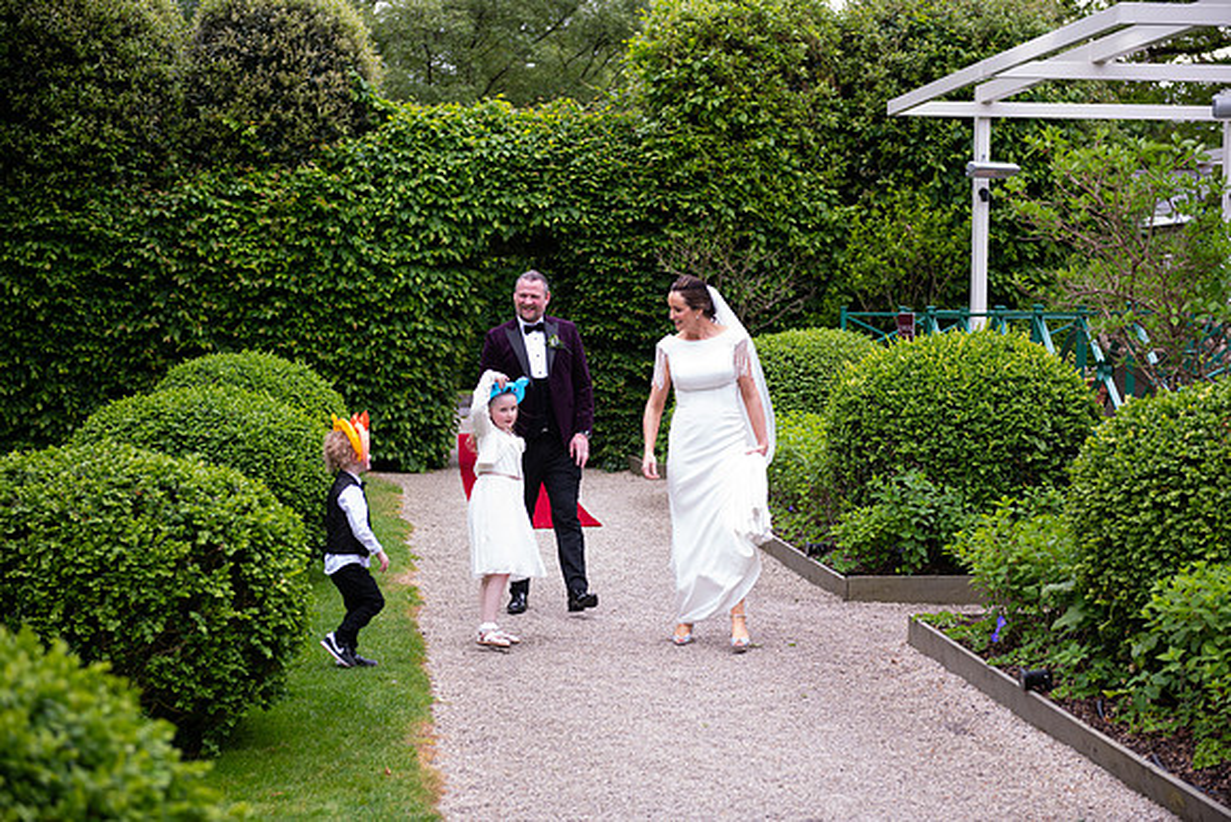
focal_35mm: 70
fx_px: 2394
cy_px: 411
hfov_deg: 28.8
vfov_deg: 19.5
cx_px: 616
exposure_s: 1/200
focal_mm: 70
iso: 200
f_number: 3.5
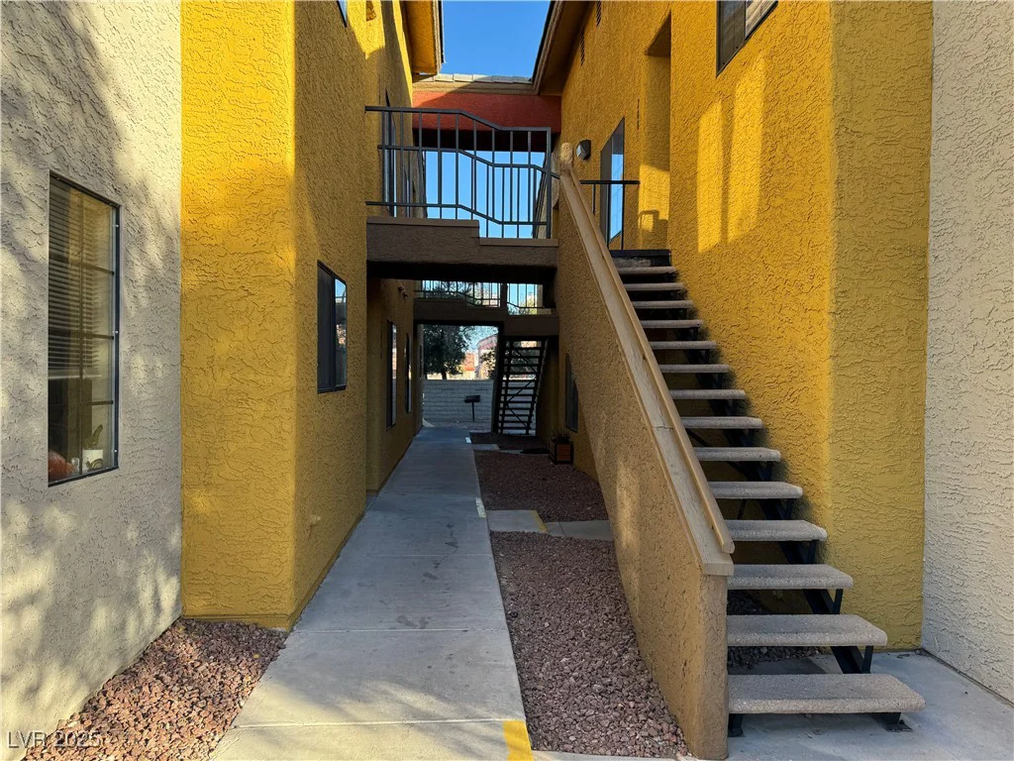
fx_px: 703
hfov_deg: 71.6
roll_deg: -0.3
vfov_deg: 56.8
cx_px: 507
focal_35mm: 24
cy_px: 380
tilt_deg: -1.5
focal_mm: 6.76
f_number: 1.78
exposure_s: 1/544
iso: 80
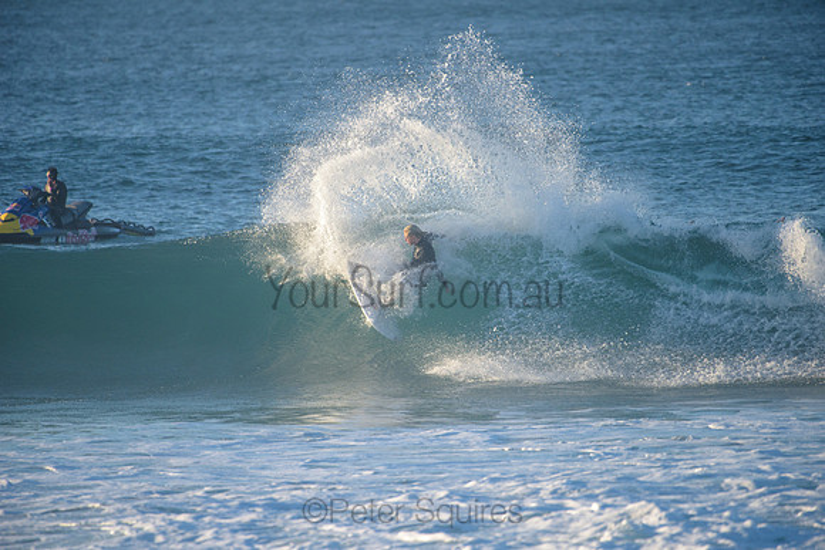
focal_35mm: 500
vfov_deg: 2.8
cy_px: 275
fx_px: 11460
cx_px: 412
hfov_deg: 4.1
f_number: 5.6
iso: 560
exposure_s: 1/2000
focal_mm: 500
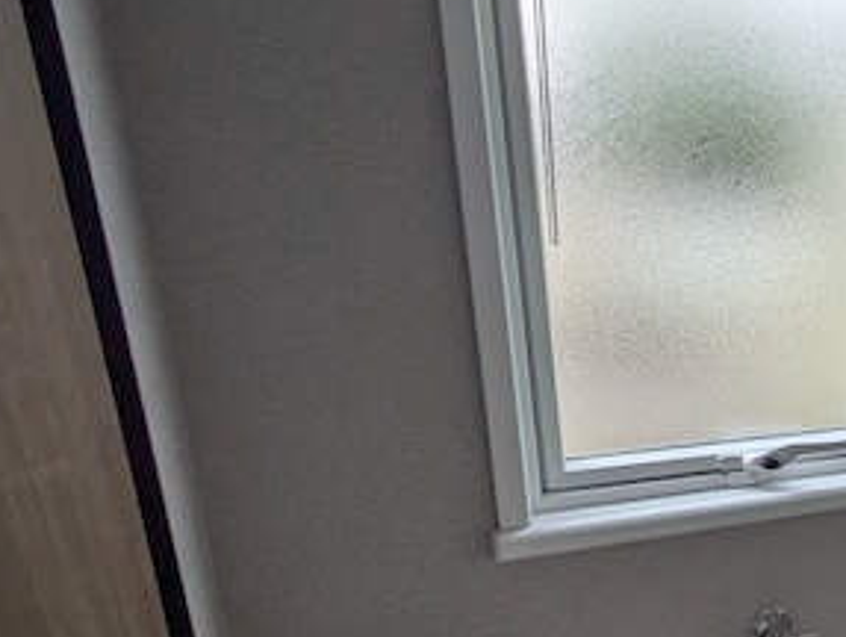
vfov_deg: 35.7
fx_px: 954
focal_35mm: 39
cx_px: 943
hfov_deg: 38.8
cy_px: 509
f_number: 2.2
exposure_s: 1/281
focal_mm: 1.83
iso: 40
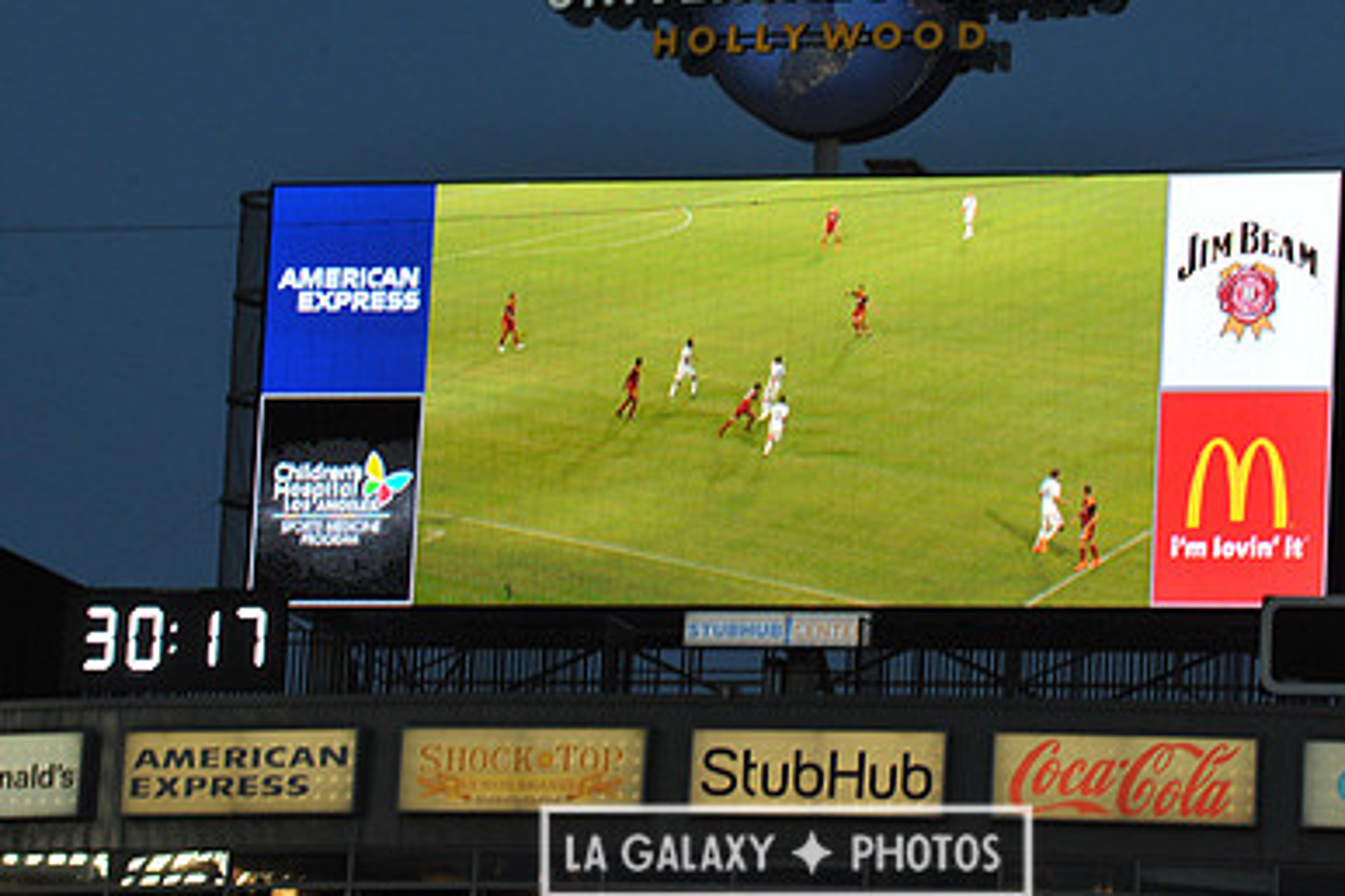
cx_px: 785
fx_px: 8667
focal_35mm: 232
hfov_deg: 8.9
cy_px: 330
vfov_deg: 5.9
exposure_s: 1/320
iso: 1250
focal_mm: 155
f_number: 9
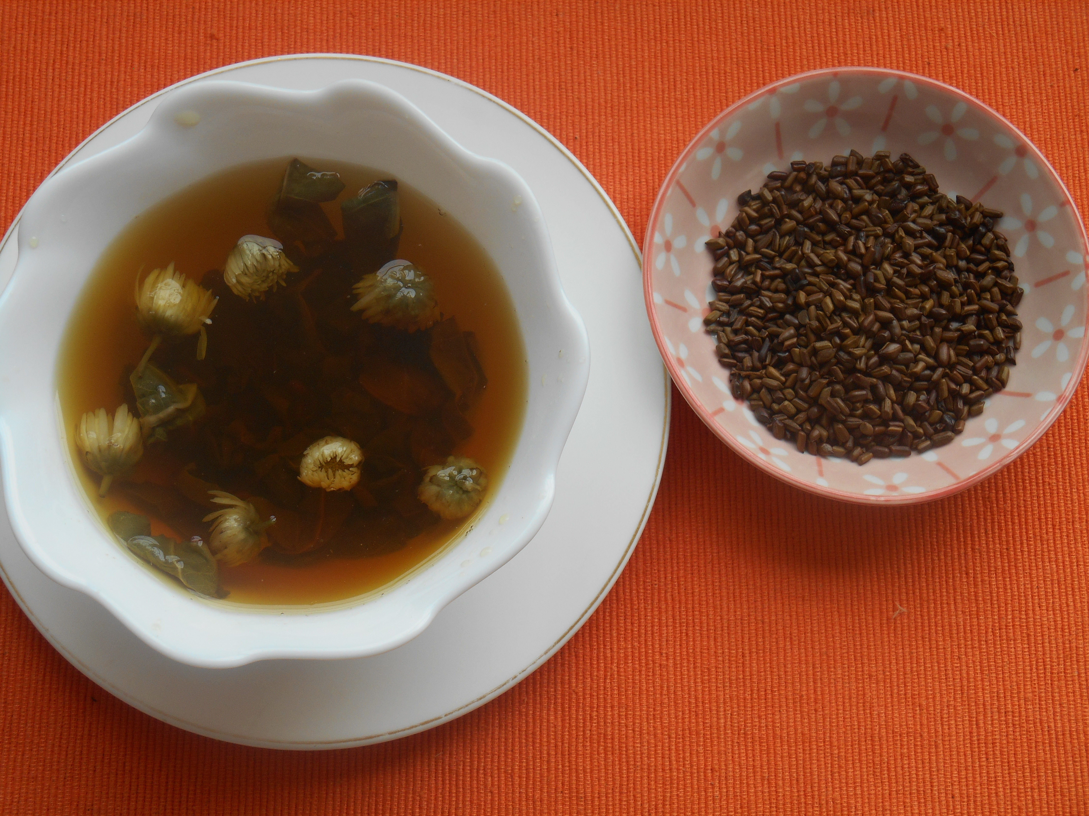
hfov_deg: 36.2
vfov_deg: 27.5
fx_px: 1667
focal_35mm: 53
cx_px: 544
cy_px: 408
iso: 80
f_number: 4.2
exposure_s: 1/160
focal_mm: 9.5
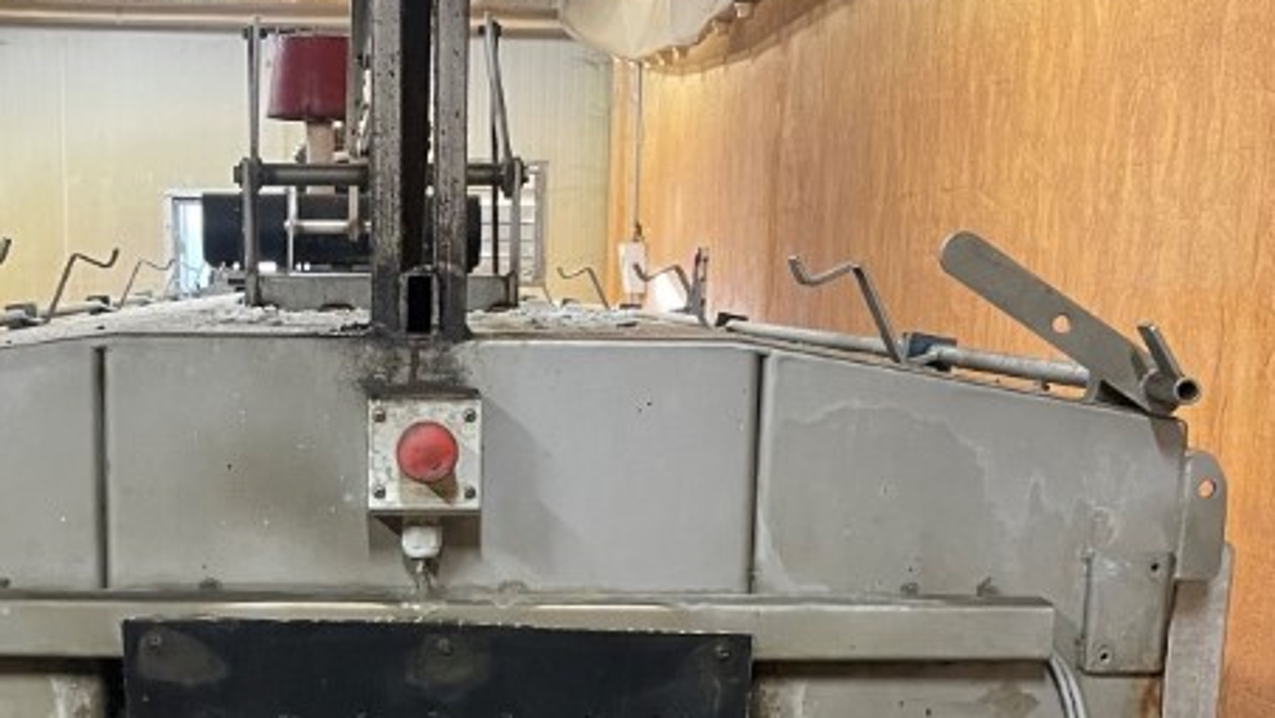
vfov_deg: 18.3
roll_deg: -0.9
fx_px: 2164
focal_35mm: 64
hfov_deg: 32.6
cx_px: 428
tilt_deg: -12.5
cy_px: 724
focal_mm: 4.2
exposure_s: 1/50
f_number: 1.6
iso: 400
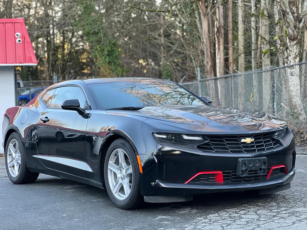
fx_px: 683
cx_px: 154
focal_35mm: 77
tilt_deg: -4.1
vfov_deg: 19.1
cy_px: 115
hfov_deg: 25.3
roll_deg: +1.8
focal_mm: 9
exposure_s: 1/121
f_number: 2.8
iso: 160
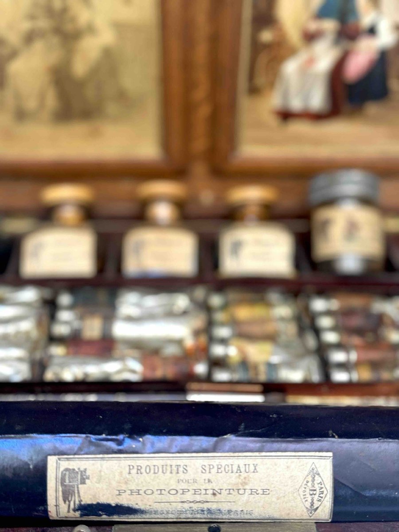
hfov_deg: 30.3
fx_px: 738
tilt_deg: -33.0
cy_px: 266
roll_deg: +1.4
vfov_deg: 39.7
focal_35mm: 48
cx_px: 200
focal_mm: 6.76
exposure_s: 1/50
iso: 125
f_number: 1.78
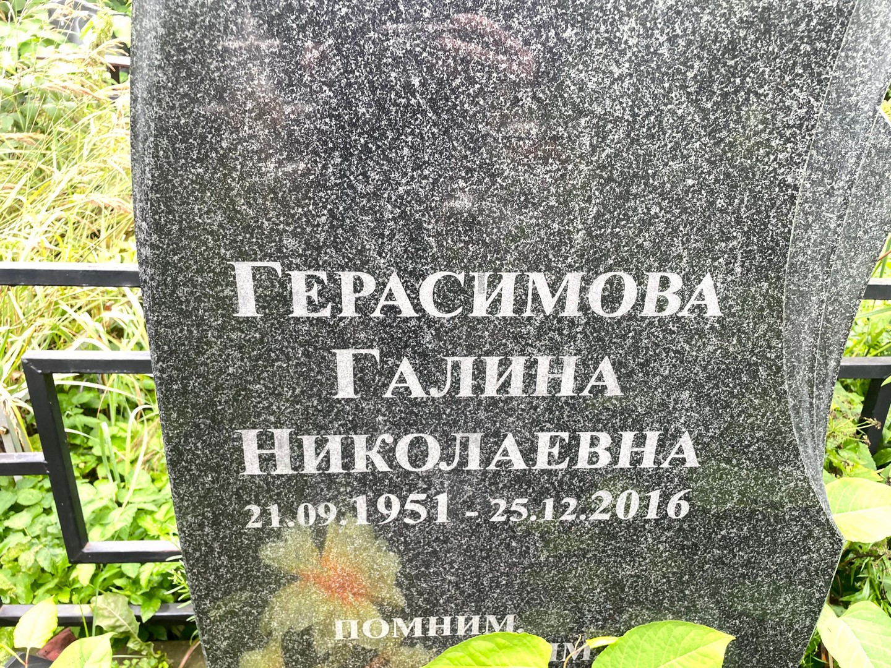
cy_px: 334
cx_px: 446
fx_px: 669
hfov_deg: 67.3
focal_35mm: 26
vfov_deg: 53.1
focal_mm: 4.2
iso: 64
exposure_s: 1/121
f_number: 1.6
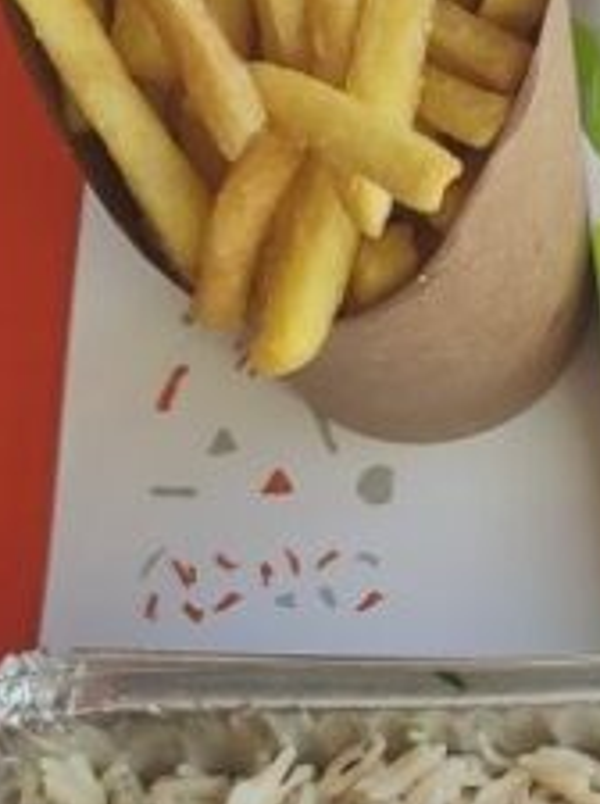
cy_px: 389
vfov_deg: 17.3
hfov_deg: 12.4
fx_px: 2642
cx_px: 875
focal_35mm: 114
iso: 73
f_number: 1.9
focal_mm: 6.04
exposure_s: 1/100
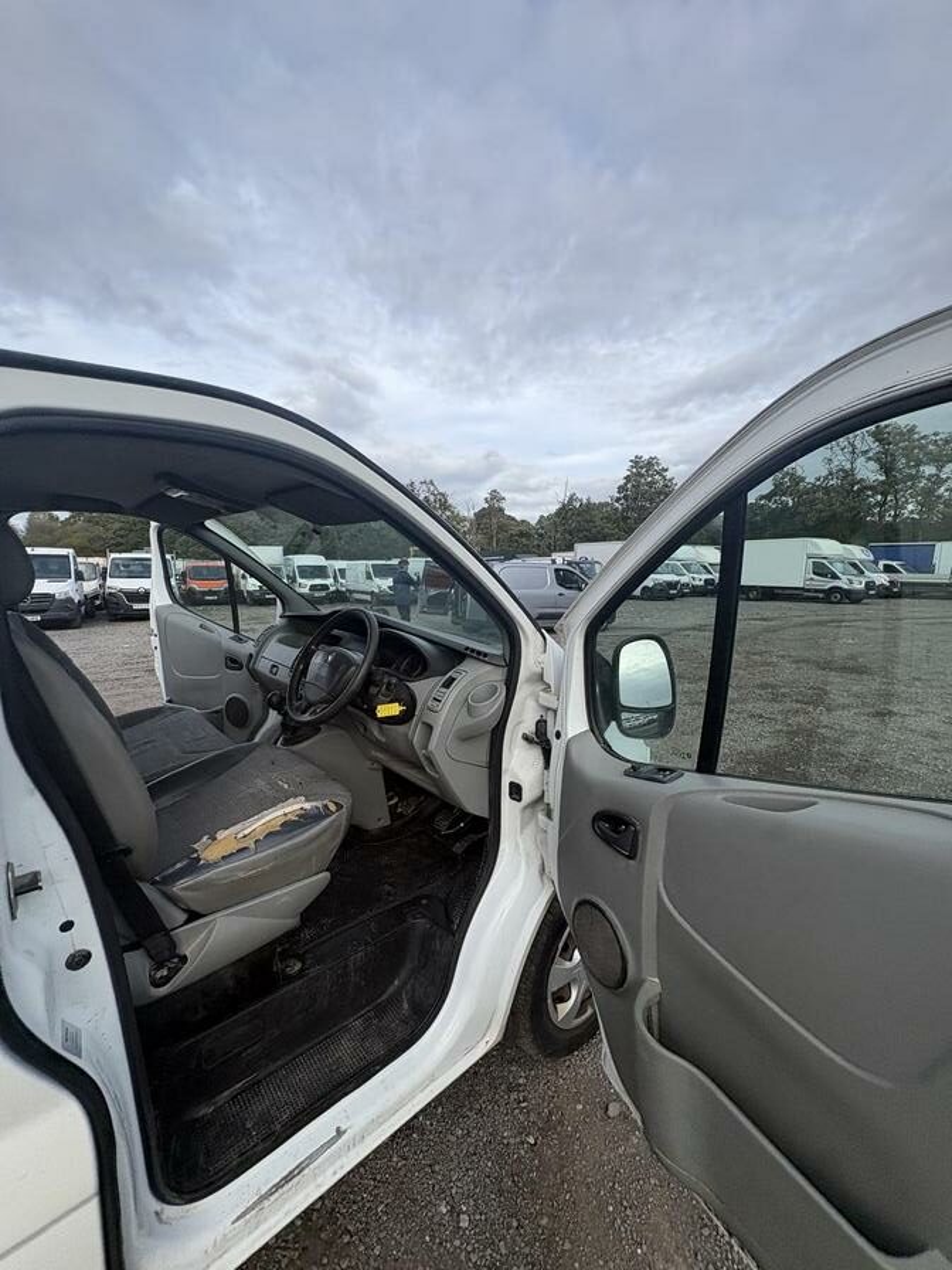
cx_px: 476
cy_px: 635
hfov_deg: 85.7
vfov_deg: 102.1
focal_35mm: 14
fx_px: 513
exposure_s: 1/771
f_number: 2.2
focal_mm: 2.22
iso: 40
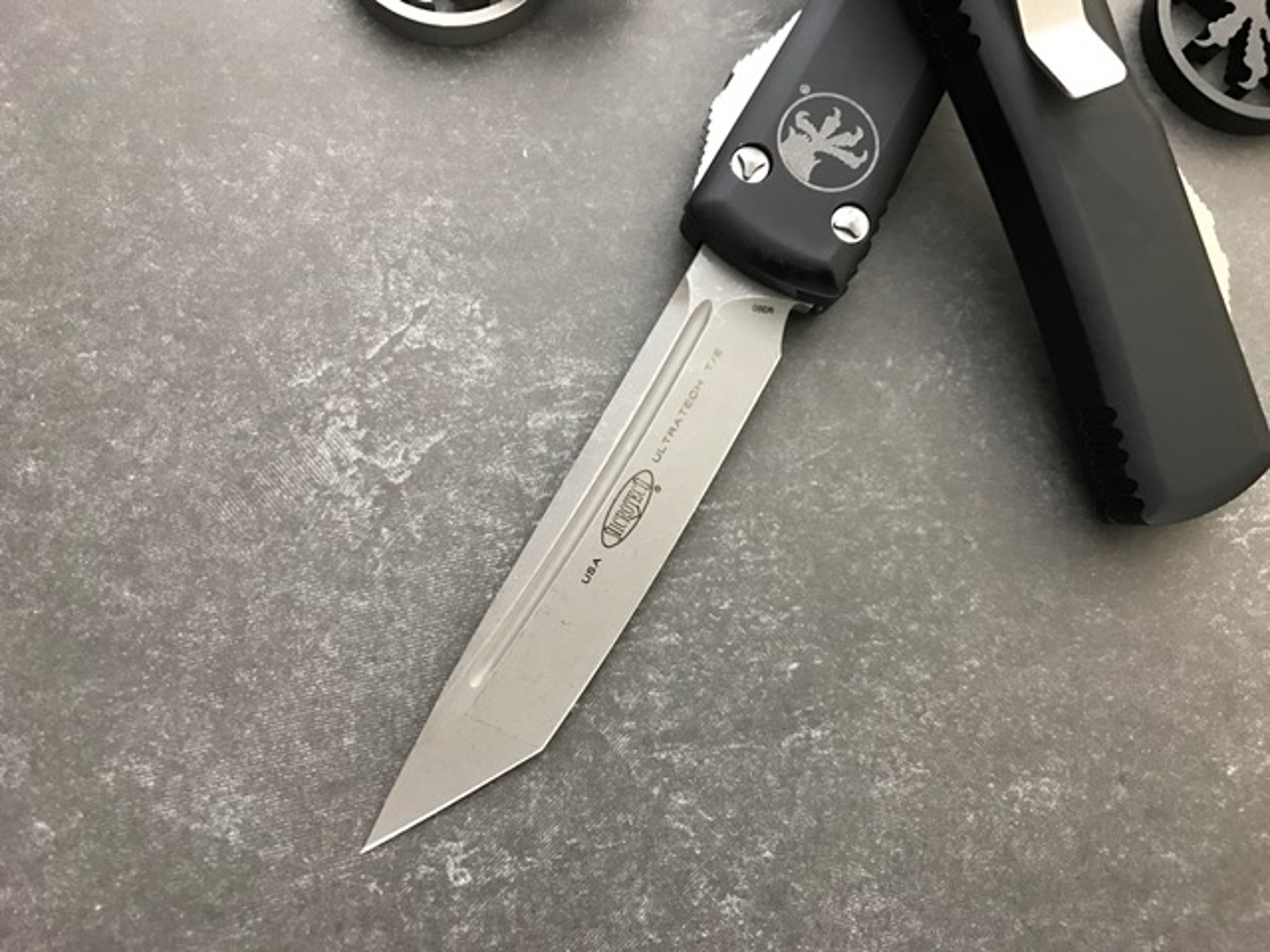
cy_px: 476
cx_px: 635
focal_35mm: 28
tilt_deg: -78.7
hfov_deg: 63.4
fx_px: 1027
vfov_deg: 49.7
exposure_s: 1/15
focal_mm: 3.99
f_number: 1.8
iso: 80
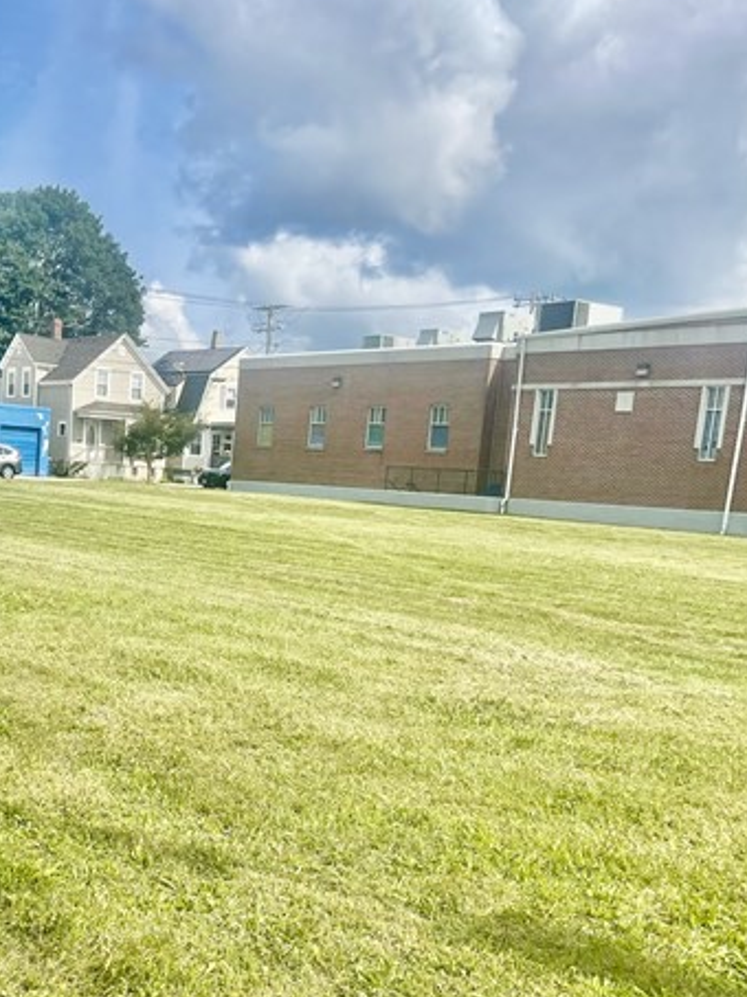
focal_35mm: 44
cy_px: 703
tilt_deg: -10.5
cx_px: 125
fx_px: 1267
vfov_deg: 42.1
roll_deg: -4.5
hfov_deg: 31.8
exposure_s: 1/4202
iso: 32
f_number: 1.6
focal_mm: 5.1
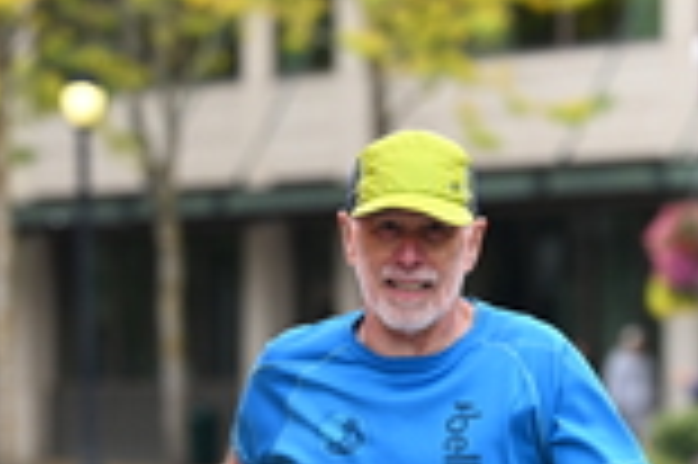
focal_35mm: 355
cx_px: 423
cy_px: 574
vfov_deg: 3.9
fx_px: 6876
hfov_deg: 5.8
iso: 640
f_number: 2.8
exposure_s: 1/1600
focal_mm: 100
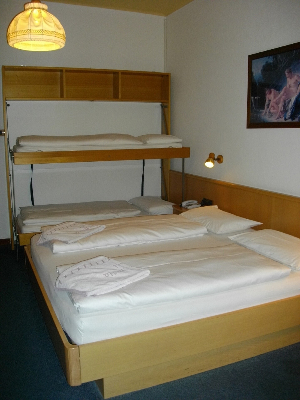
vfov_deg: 56.8
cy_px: 200
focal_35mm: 32
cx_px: 150
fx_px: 370
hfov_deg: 44.2
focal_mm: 5.7
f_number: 2.9
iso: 200
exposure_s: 1/50
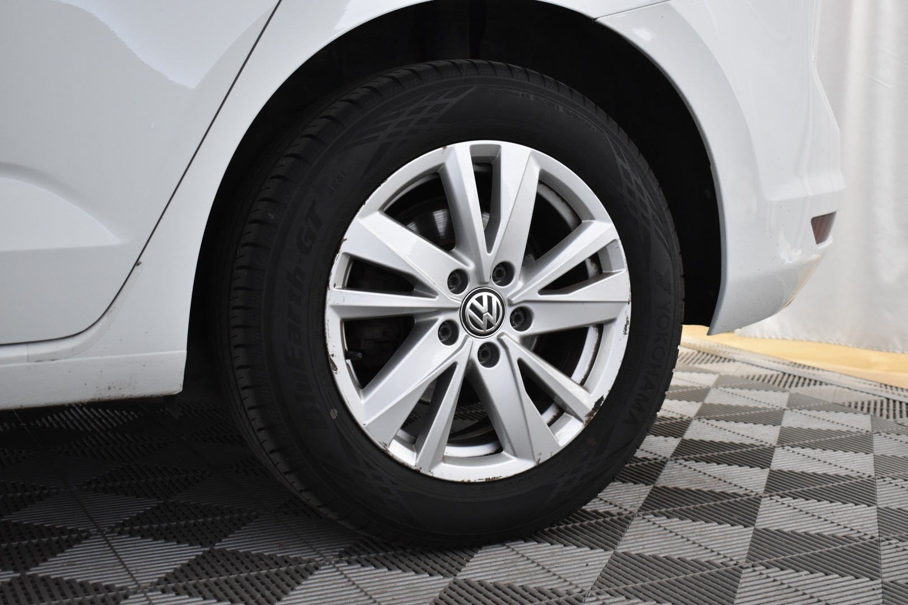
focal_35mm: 48
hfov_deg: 41.1
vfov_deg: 28.1
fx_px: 1211
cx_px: 454
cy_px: 302
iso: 1400
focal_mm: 32
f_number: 4.5
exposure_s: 1/50
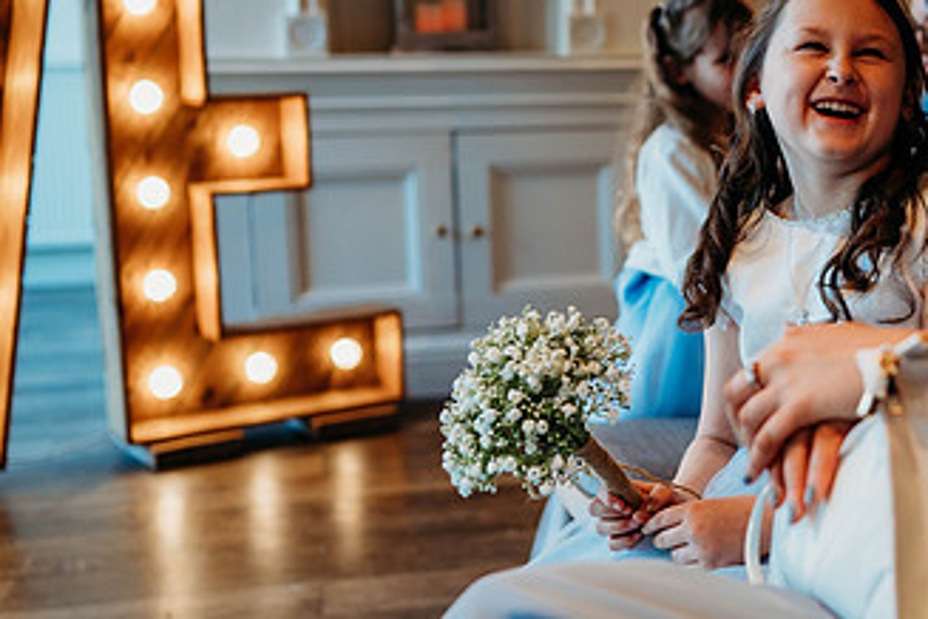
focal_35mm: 62
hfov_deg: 31.4
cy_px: 202
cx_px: 772
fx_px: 1598
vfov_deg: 21.8
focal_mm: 35
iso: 560
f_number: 2.2
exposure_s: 1/200
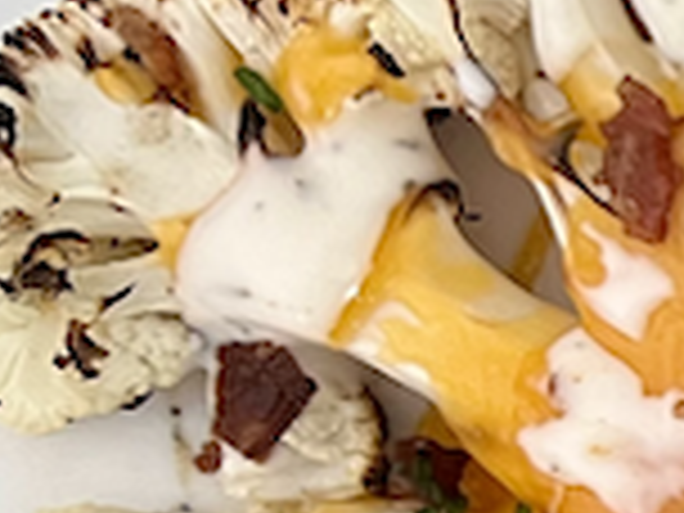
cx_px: 2115
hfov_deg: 9.1
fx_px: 3379
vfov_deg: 8.3
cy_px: 950
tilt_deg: -88.3
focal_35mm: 171
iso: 125
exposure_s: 1/88
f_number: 1.5
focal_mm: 5.7
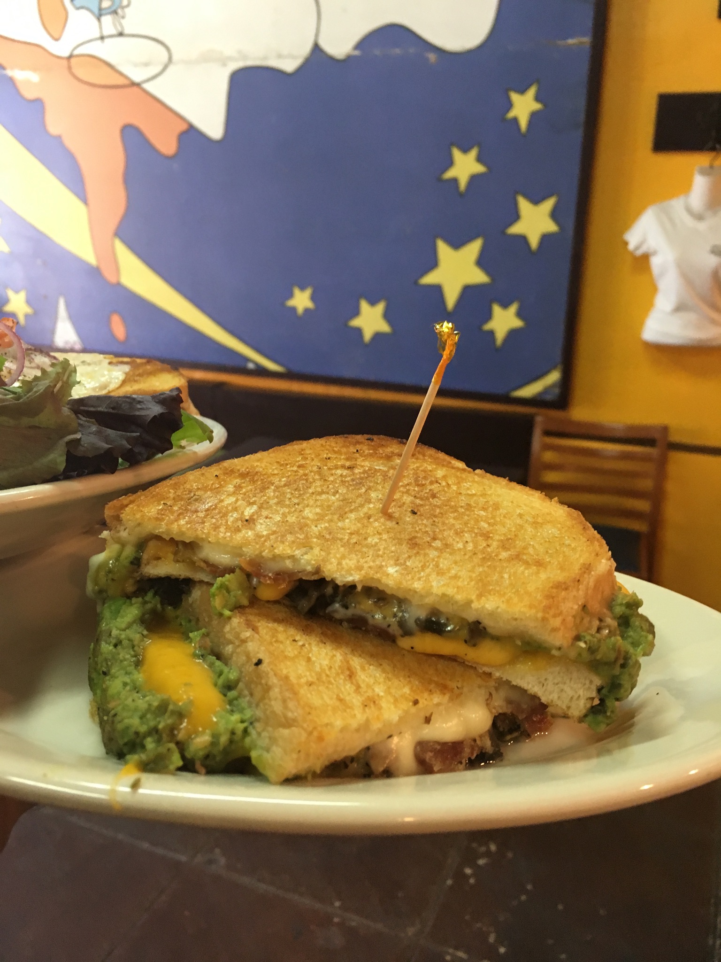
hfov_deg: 48.2
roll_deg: -1.9
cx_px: 360
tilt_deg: -17.4
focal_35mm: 29
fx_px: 805
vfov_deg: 61.7
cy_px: 481
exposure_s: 1/30
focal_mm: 4.15
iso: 125
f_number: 2.2
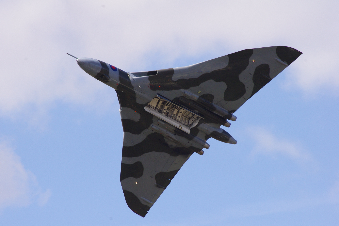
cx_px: 170
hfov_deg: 4.6
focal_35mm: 450
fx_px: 4237
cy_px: 113
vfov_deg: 3.1
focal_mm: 300
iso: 400
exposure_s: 1/500
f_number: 11
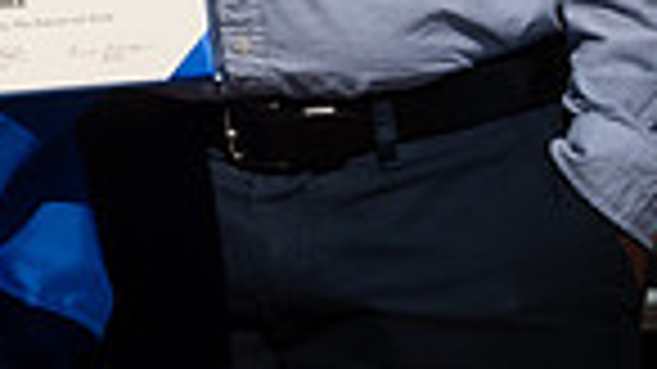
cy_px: -445
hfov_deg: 12.3
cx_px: -326
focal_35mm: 166
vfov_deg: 7.0
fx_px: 2891
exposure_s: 1/500
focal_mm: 24
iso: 200
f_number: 11
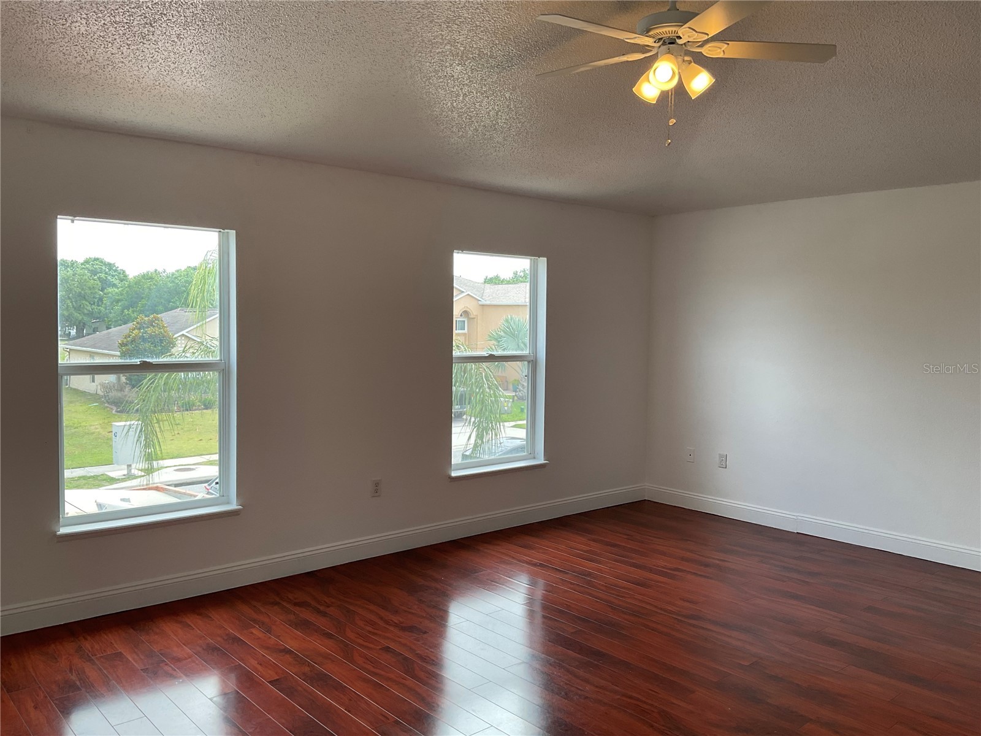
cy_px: 368
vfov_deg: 48.2
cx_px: 490
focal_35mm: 29
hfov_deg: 61.7
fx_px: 822
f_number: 1.8
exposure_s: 1/120
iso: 20
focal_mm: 3
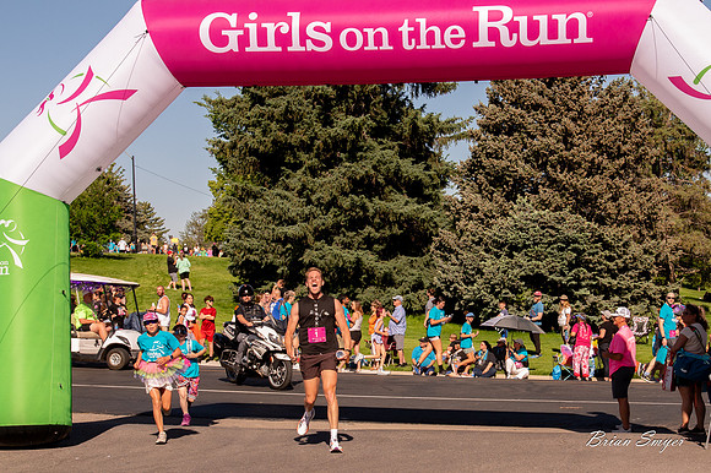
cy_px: 292
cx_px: 422
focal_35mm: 71
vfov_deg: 19.2
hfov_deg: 28.6
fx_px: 1393
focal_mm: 46
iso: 800
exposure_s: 1/800
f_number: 11
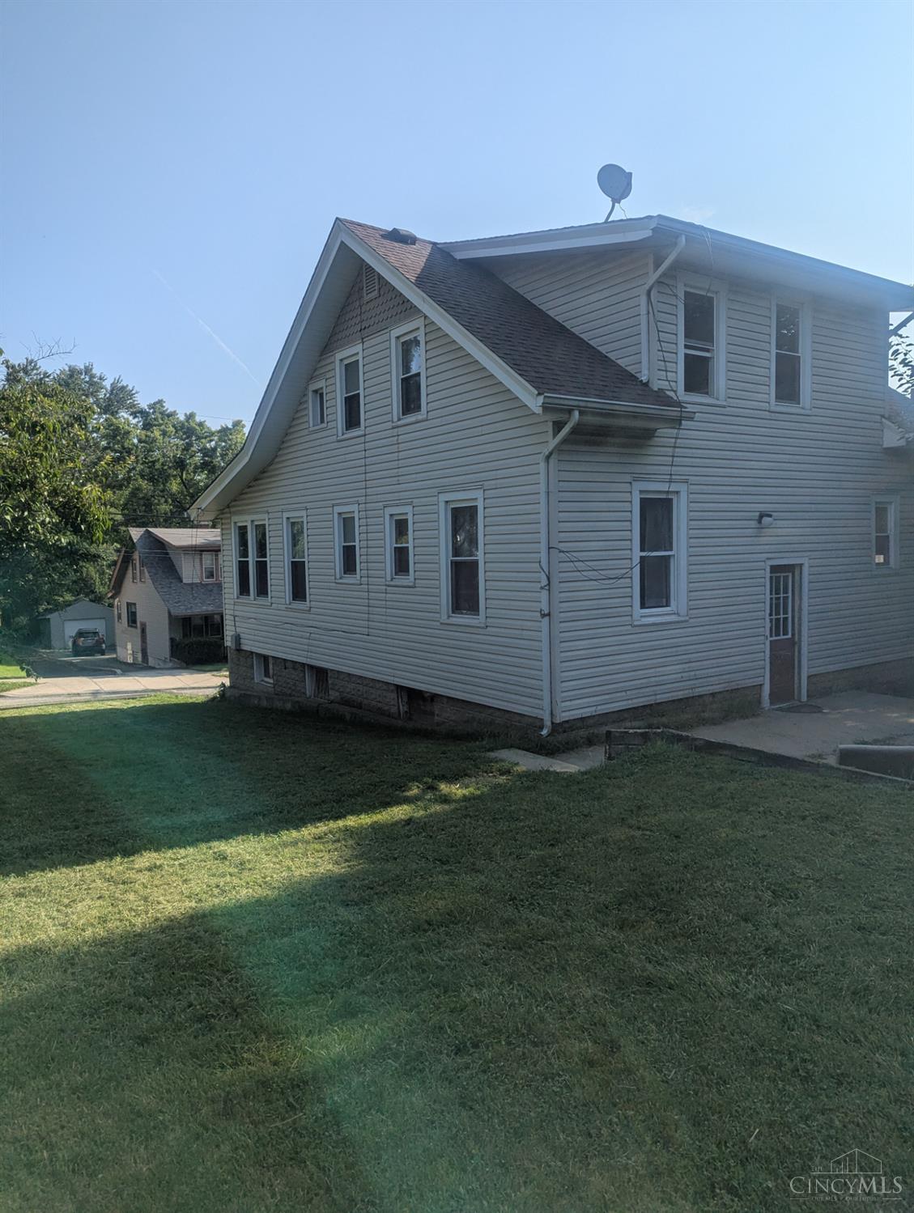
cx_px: 457
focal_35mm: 24
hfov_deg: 56.9
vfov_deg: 71.5
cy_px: 606
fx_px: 843
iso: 46
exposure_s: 1/3650
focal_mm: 6.81
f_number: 1.85
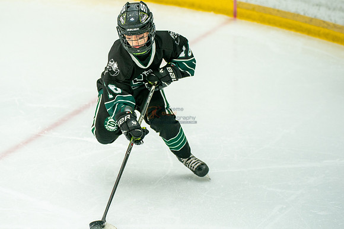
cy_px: 71
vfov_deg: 8.3
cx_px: 107
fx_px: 1581
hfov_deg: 12.4
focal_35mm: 165
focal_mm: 120
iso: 1600
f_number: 3.5
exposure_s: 1/2500
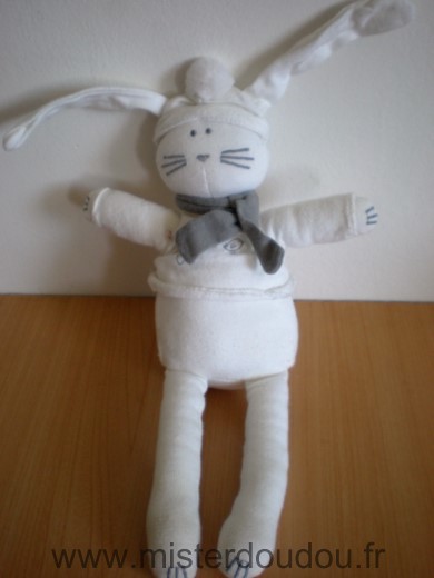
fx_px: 635
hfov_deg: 37.7
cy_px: 289
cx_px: 217
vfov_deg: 49.0
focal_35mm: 38
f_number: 3.1
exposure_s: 1/65.6
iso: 129
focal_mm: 6.3
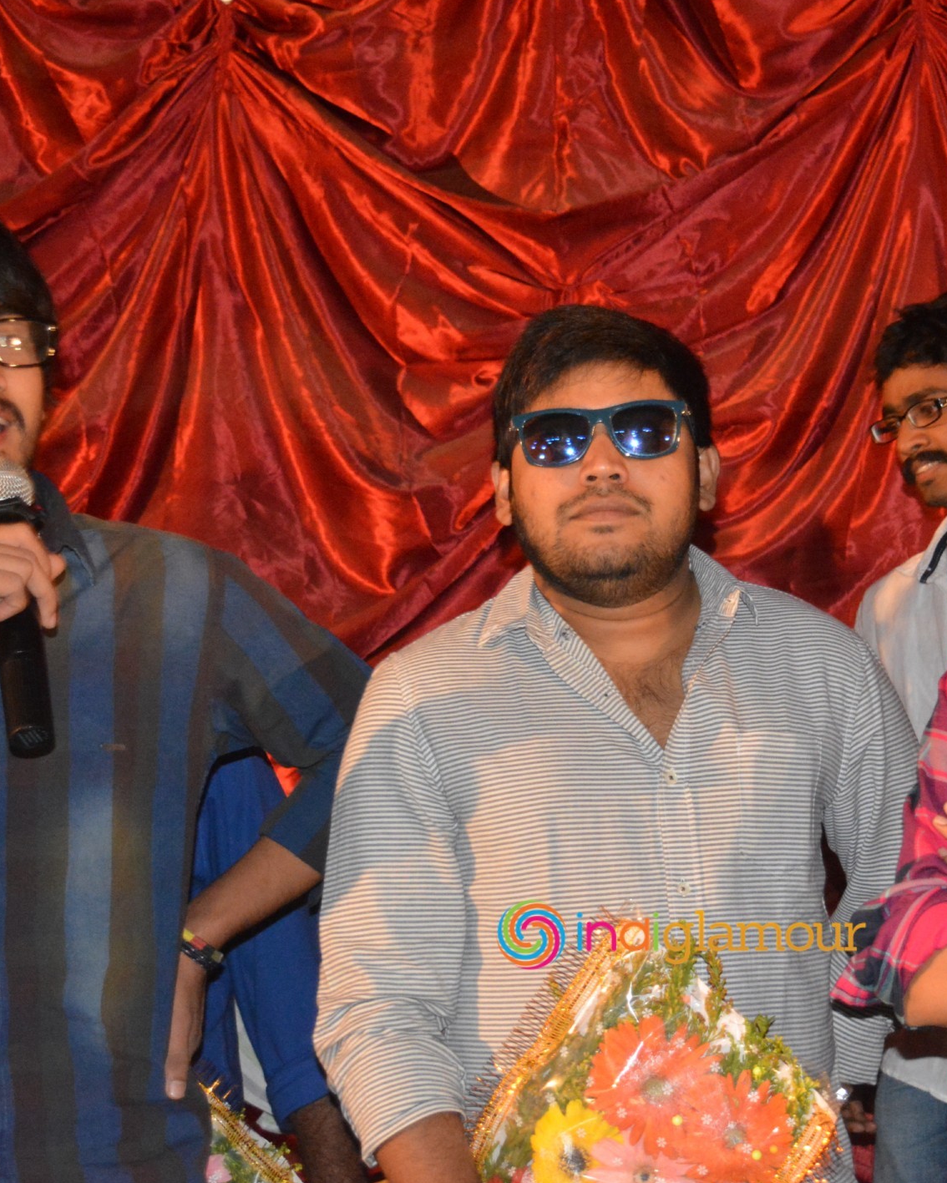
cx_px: 681
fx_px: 2662
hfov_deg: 20.1
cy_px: 602
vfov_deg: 25.1
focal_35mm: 76
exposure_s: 1/60
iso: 3200
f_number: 4.5
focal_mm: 34
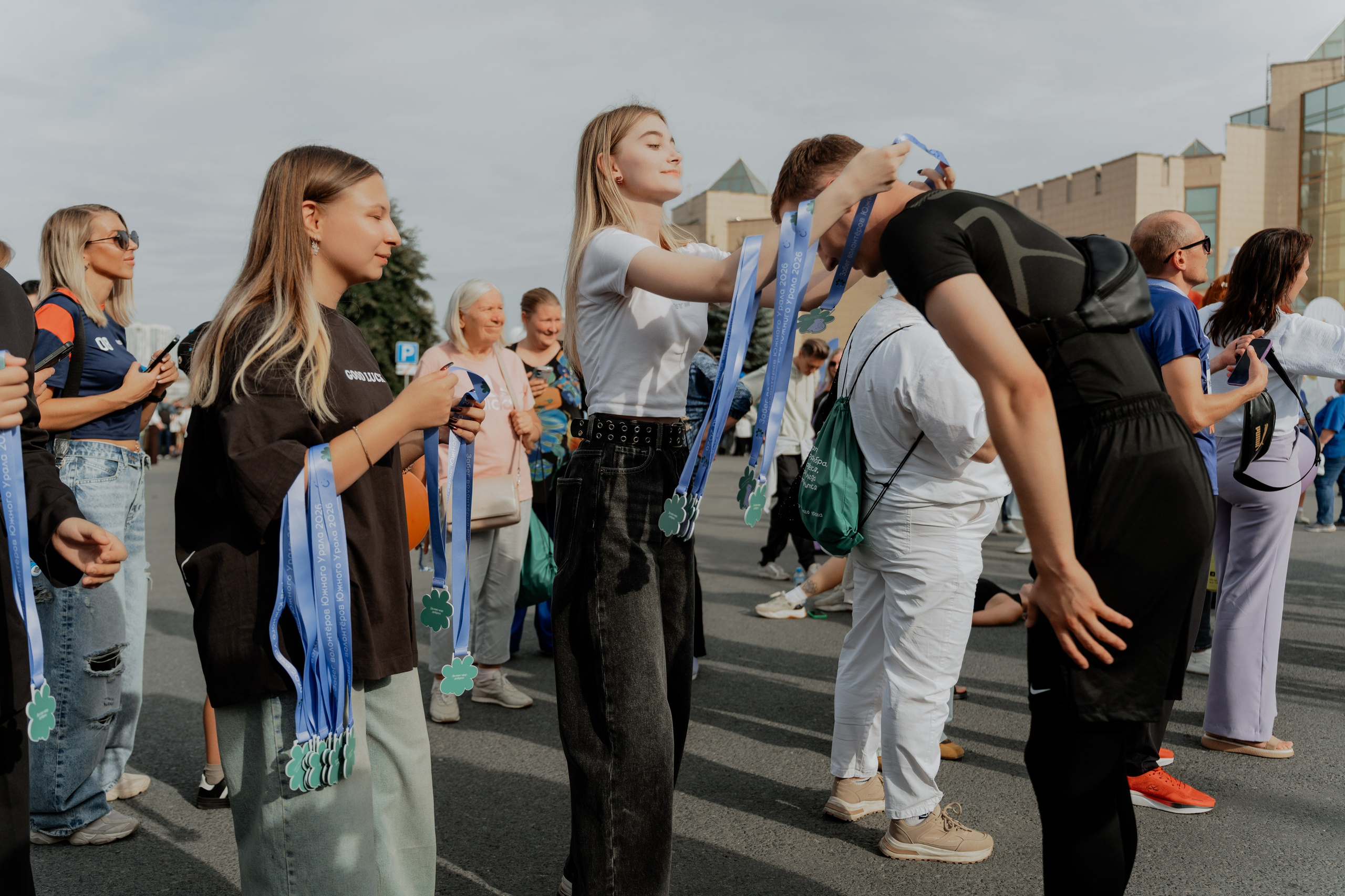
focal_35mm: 29
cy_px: 448
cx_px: 672
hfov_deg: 63.6
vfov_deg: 44.9
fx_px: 1084
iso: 250
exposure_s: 1/2500
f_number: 2.8
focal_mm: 28
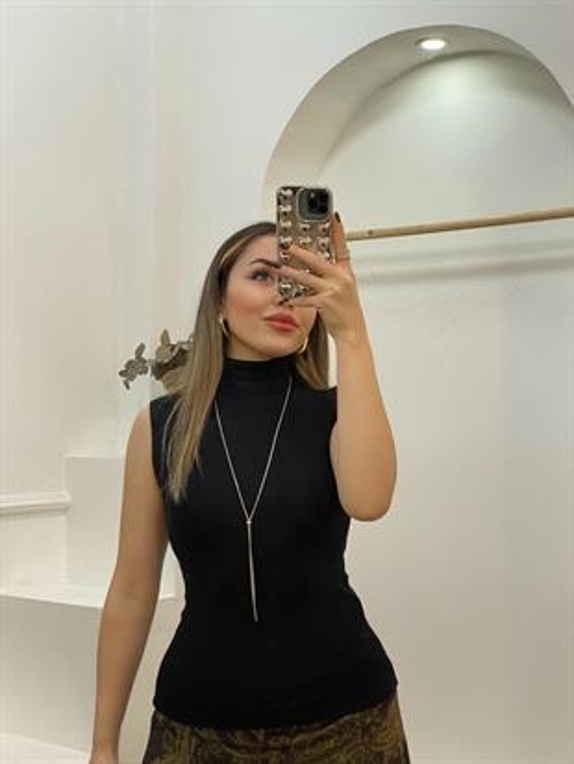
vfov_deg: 36.8
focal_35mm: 52
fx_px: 1149
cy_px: 382
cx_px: 287
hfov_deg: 28.0
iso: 64
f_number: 2
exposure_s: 1/100
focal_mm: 6
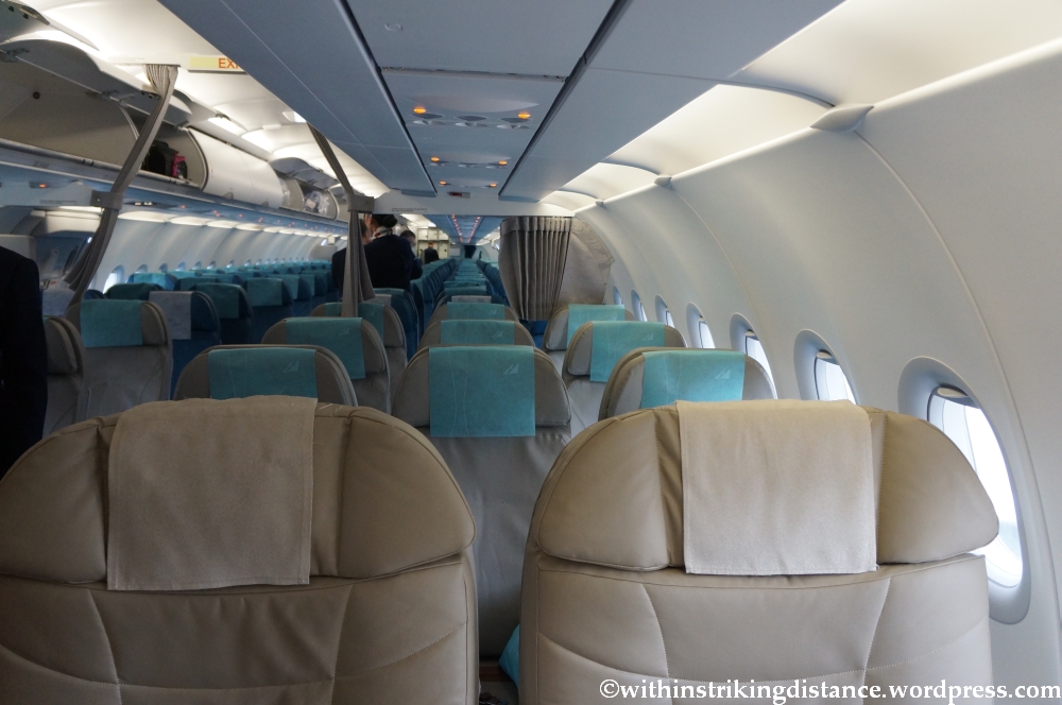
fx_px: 884
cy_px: 352
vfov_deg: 43.5
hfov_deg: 62.0
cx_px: 531
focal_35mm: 30
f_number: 4
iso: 1250
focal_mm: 20
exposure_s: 1/160
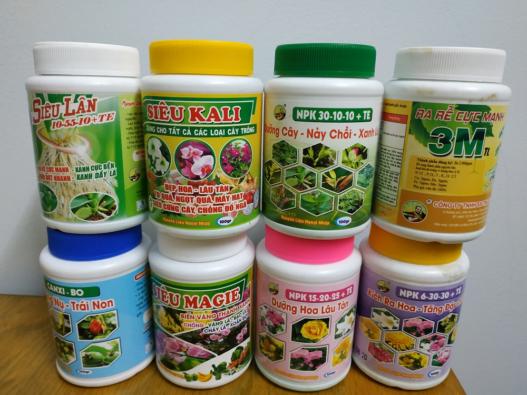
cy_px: 198
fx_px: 365
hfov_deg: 71.6
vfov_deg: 56.8
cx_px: 264
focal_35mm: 24
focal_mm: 3.94
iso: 640
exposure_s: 1/20
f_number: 1.9
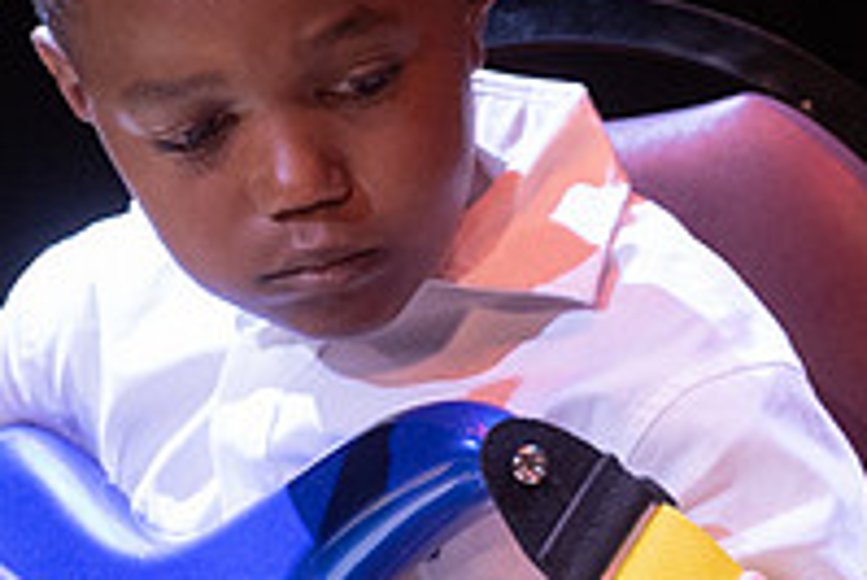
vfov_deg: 2.0
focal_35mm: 698
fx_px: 16822
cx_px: 636
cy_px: 464
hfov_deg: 3.0
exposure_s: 1/200
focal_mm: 160
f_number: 4
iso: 3200
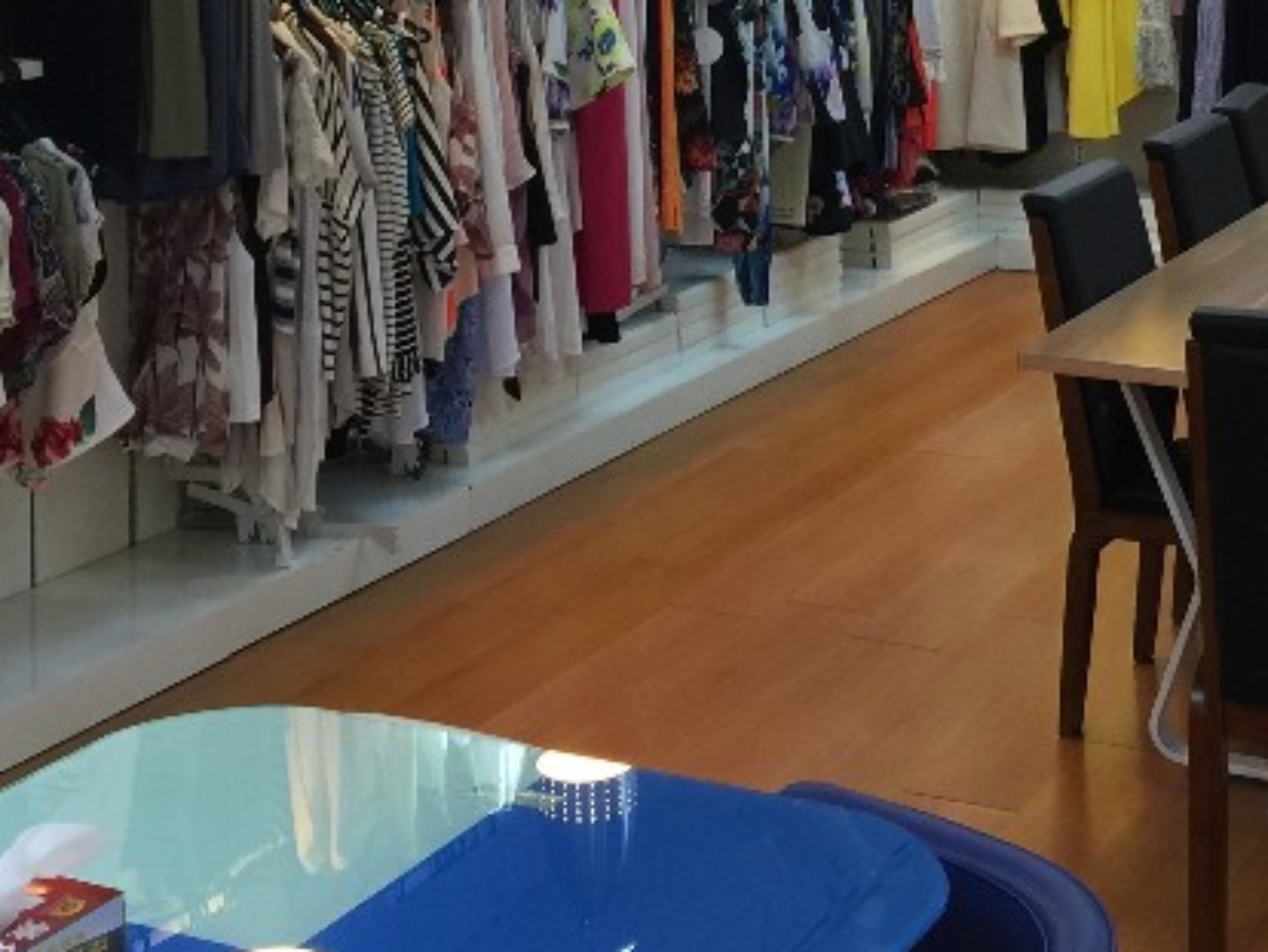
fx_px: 2566
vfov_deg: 20.1
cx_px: 802
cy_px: -107
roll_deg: -0.5
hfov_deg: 27.7
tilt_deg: -2.4
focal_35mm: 70
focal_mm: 4.15
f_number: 2.2
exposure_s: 1/30
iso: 40
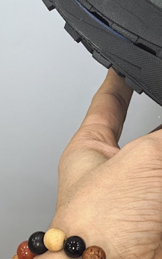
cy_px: 27
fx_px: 1045
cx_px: 237
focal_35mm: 148
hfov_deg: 8.7
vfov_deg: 14.0
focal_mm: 5.75
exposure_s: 1/40
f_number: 2
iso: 320
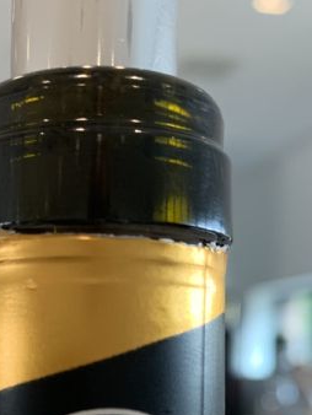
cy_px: 451
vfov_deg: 29.6
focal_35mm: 59
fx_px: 708
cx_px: 47
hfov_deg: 24.3
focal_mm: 4.25
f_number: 1.8
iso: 100
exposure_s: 1/60
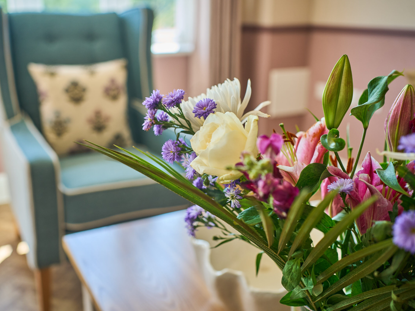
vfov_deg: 37.7
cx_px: 186
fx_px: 456
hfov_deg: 48.9
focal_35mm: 38
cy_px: 155
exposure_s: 1/160
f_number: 3.5
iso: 250
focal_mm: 35
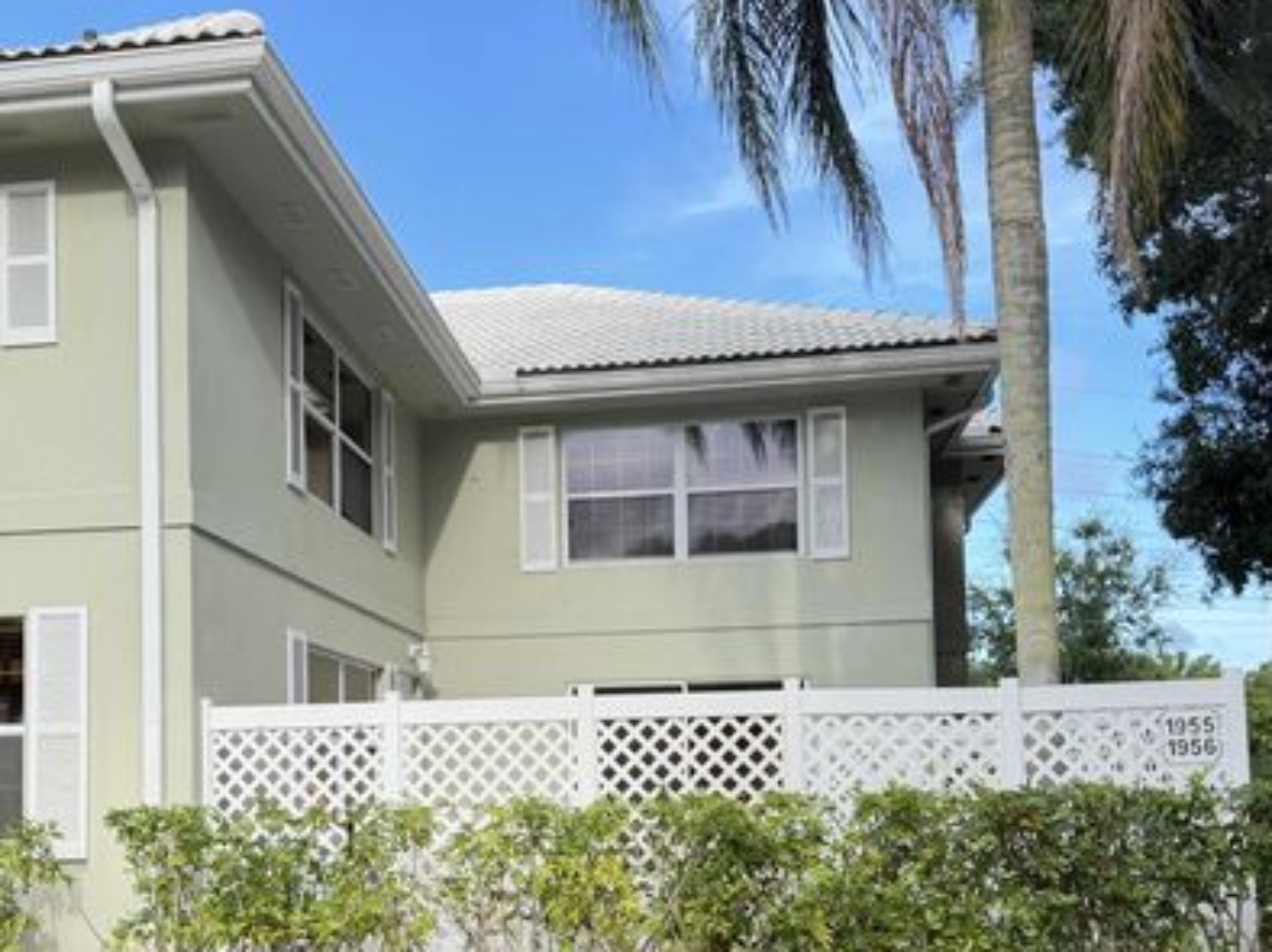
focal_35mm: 39
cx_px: 510
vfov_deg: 36.0
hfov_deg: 47.6
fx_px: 1432
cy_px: 704
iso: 100
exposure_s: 1/671
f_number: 1.78
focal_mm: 6.76
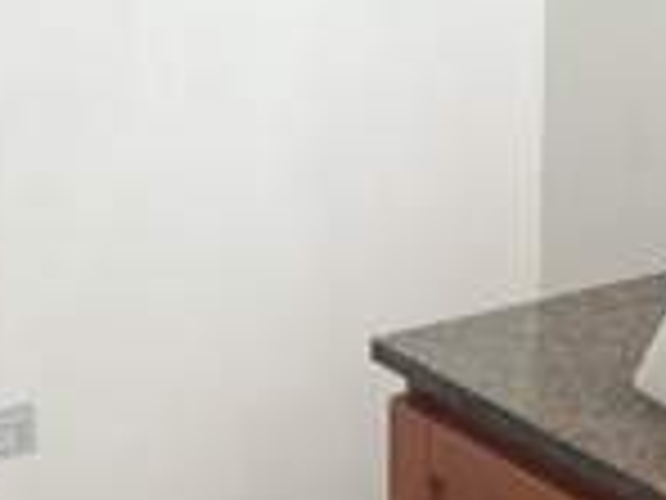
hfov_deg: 20.9
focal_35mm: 94
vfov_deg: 15.6
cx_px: 292
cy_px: 117
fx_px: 1809
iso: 40
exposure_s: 1/60
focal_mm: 3
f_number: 1.8
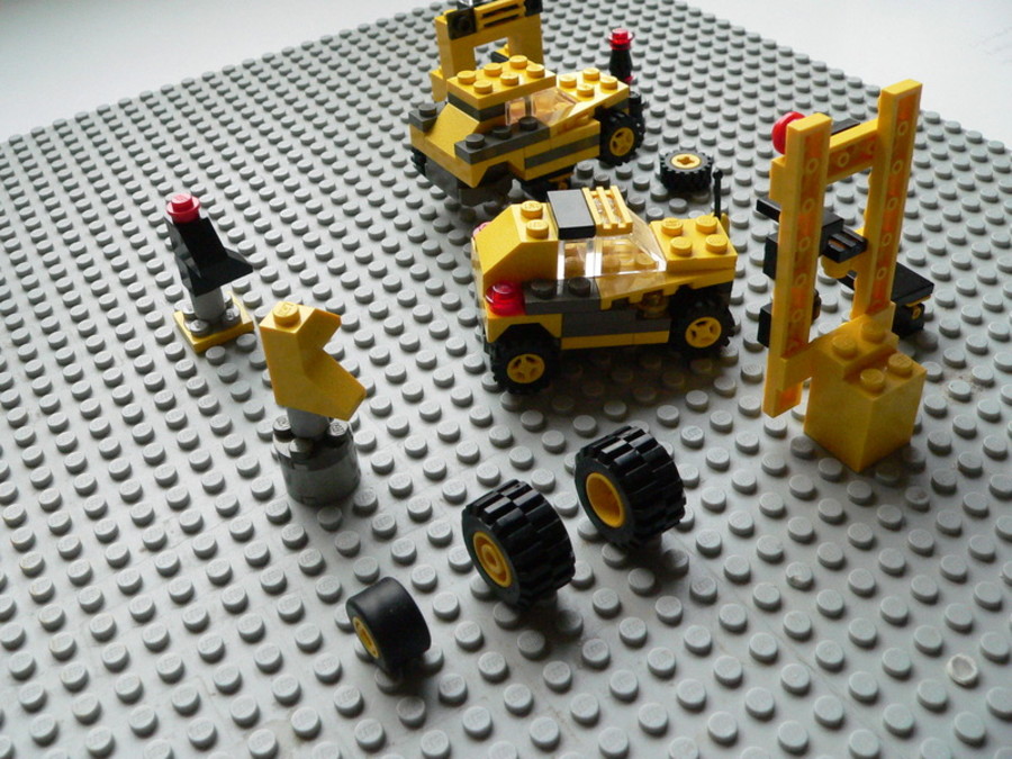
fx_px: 1052
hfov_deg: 51.4
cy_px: 380
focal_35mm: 36
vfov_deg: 39.7
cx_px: 506
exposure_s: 1/160
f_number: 4
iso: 400
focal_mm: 6
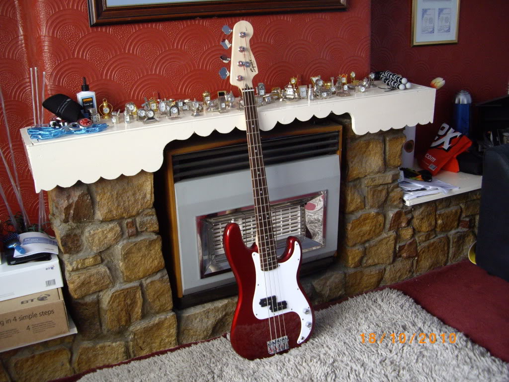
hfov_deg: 49.0
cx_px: 254
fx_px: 559
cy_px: 191
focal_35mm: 38
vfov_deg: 37.7
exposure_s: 1/6
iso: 400
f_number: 2.8
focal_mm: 7.9
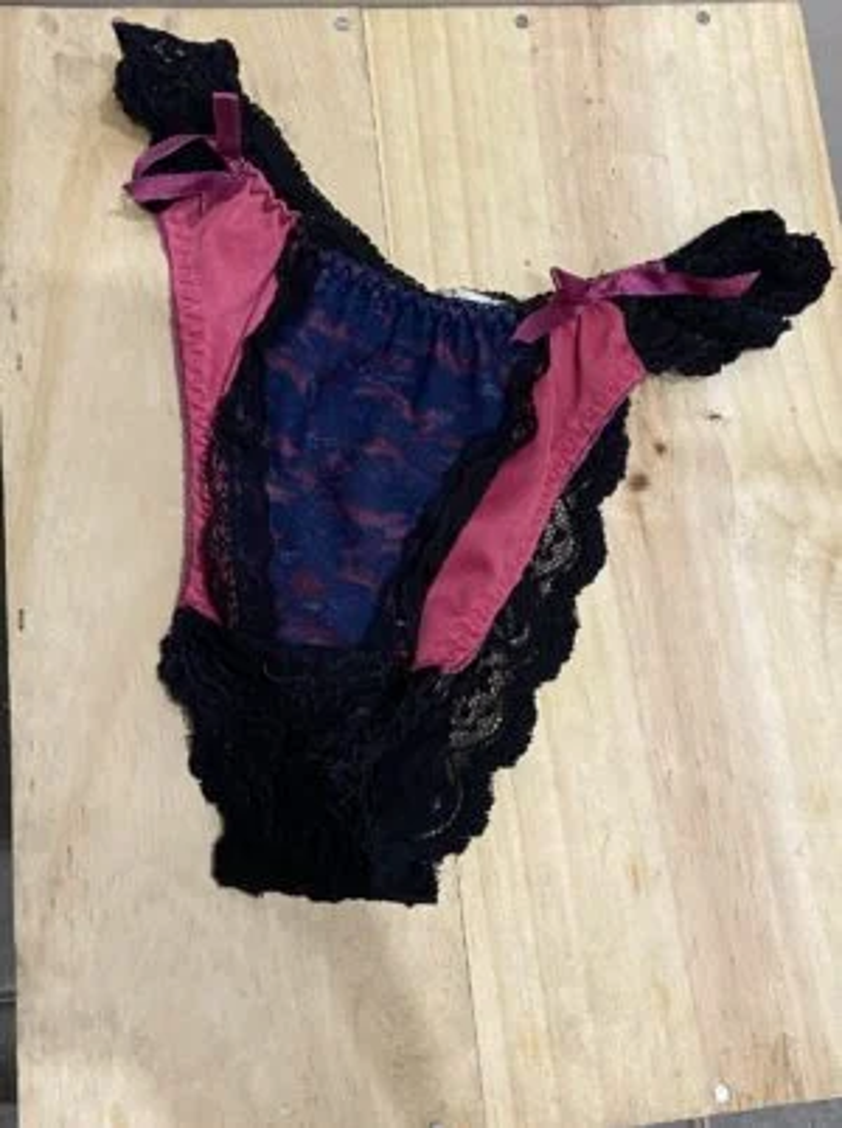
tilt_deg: -73.9
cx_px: 421
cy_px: 564
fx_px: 846
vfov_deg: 67.4
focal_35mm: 26
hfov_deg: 52.9
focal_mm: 4.25
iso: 320
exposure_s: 1/50
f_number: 1.8
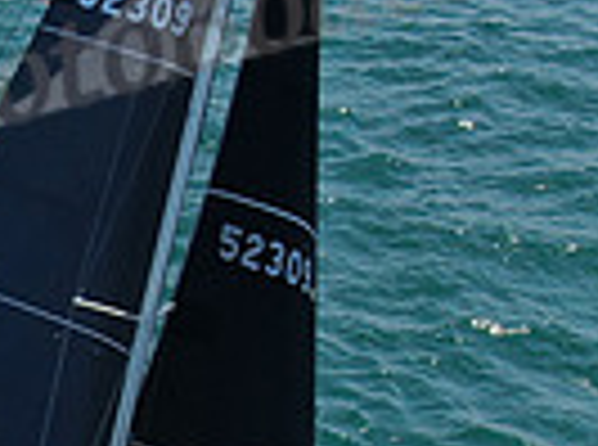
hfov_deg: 9.1
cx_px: -414
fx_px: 3618
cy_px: 367
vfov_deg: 7.0
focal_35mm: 210
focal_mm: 8.6
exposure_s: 1/640
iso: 100
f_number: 3.8
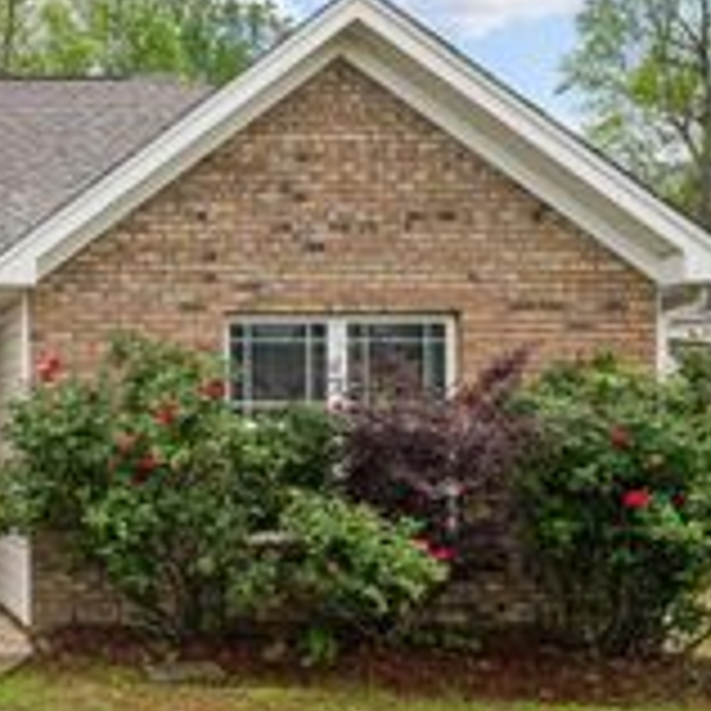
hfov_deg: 25.2
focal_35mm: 59
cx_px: -207
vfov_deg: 29.1
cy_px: 371
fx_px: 1371
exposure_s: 1/320
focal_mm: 22
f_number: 8
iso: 400
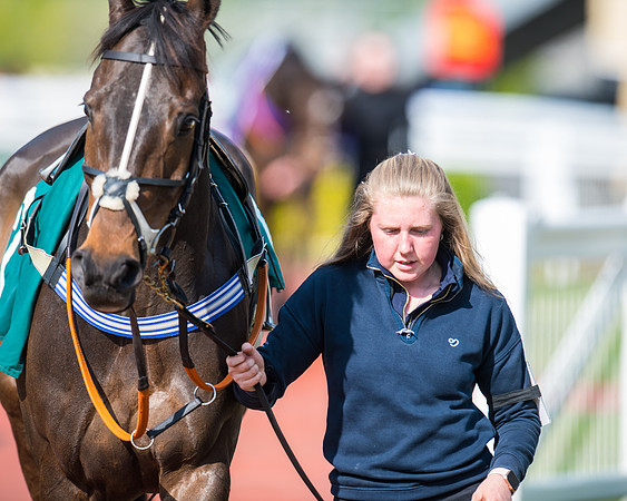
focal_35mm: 451
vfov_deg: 3.4
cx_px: 314
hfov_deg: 4.3
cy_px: 250
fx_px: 8367
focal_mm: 400
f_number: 5
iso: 160
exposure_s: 1/800
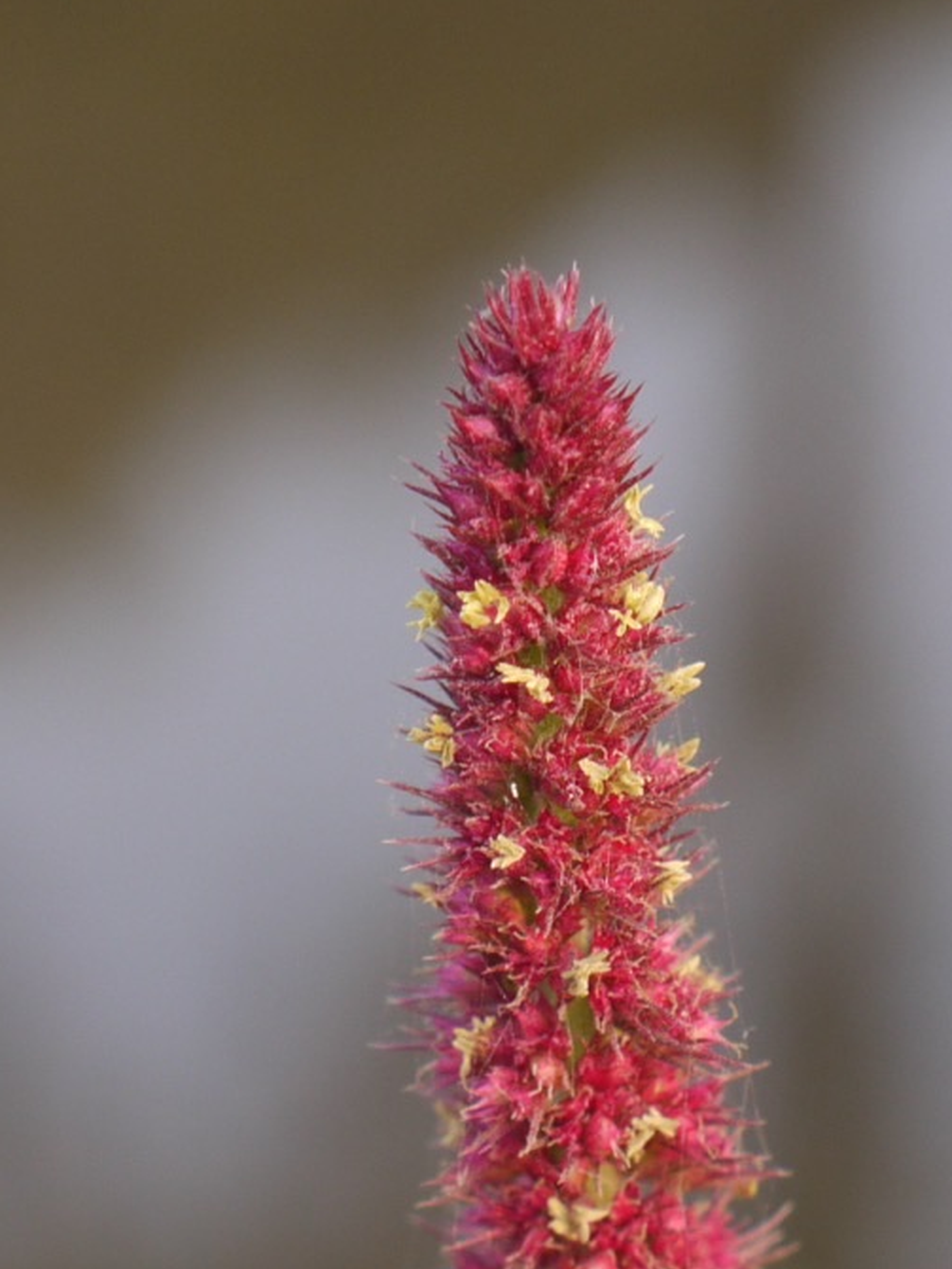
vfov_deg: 8.3
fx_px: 8758
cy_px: 637
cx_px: 348
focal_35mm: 239
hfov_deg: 6.2
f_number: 5.6
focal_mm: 45
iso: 200
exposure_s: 1/60
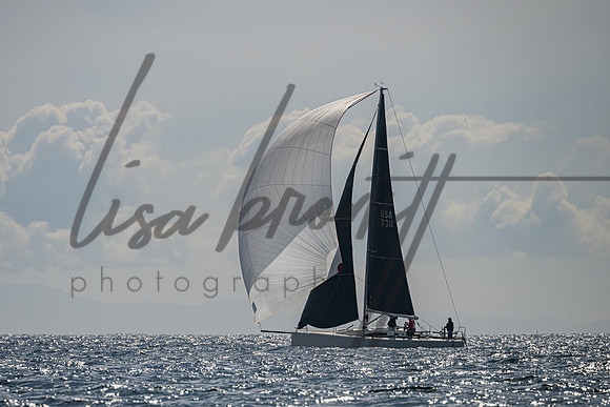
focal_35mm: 459
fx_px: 7777
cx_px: 254
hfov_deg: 4.5
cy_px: 196
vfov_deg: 3.0
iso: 320
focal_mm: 320
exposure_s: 1/8000
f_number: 6.3
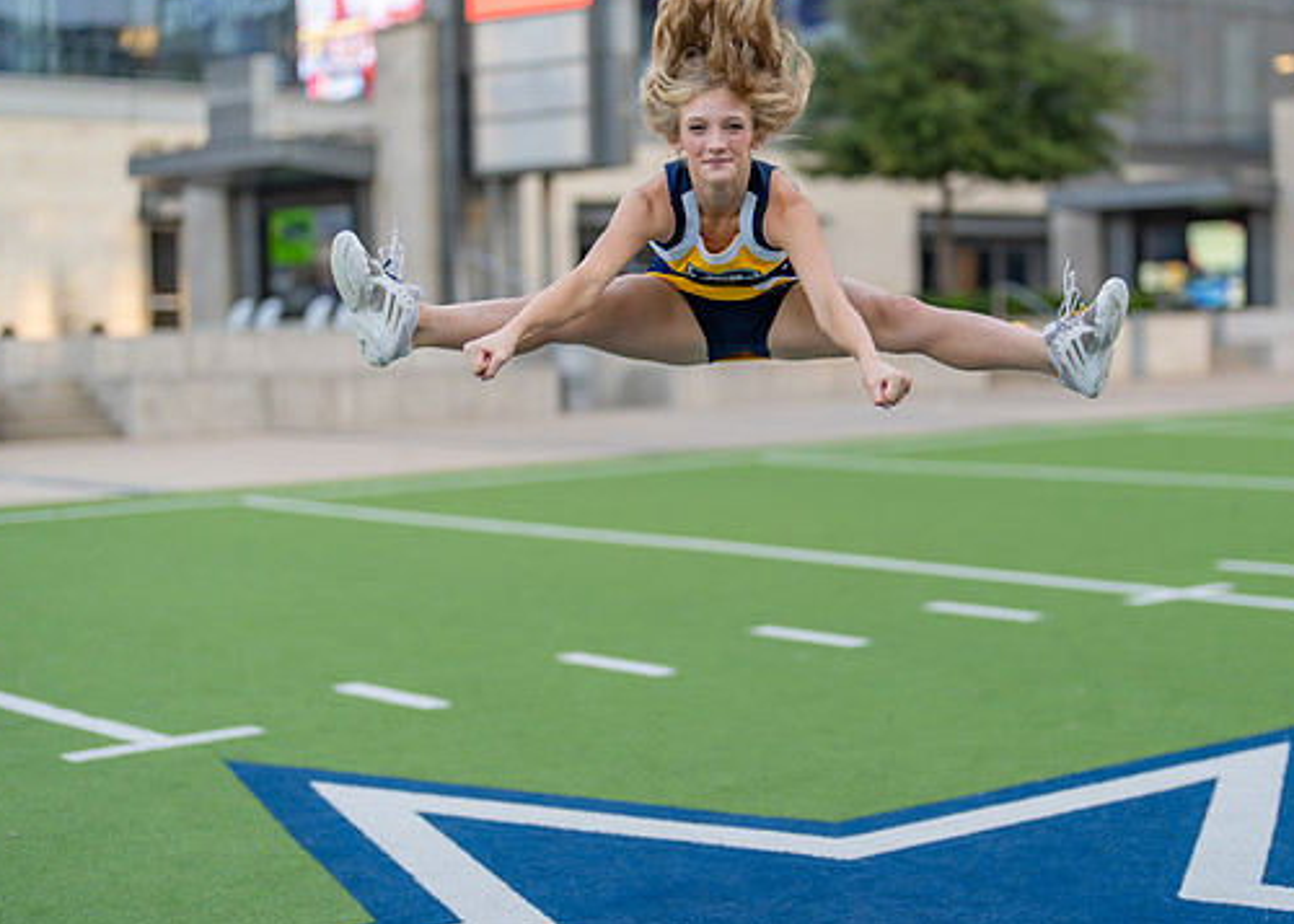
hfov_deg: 29.3
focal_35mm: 67
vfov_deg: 21.3
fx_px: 2462
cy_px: 436
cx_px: 824
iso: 200
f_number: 1.2
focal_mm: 50
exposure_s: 1/1250
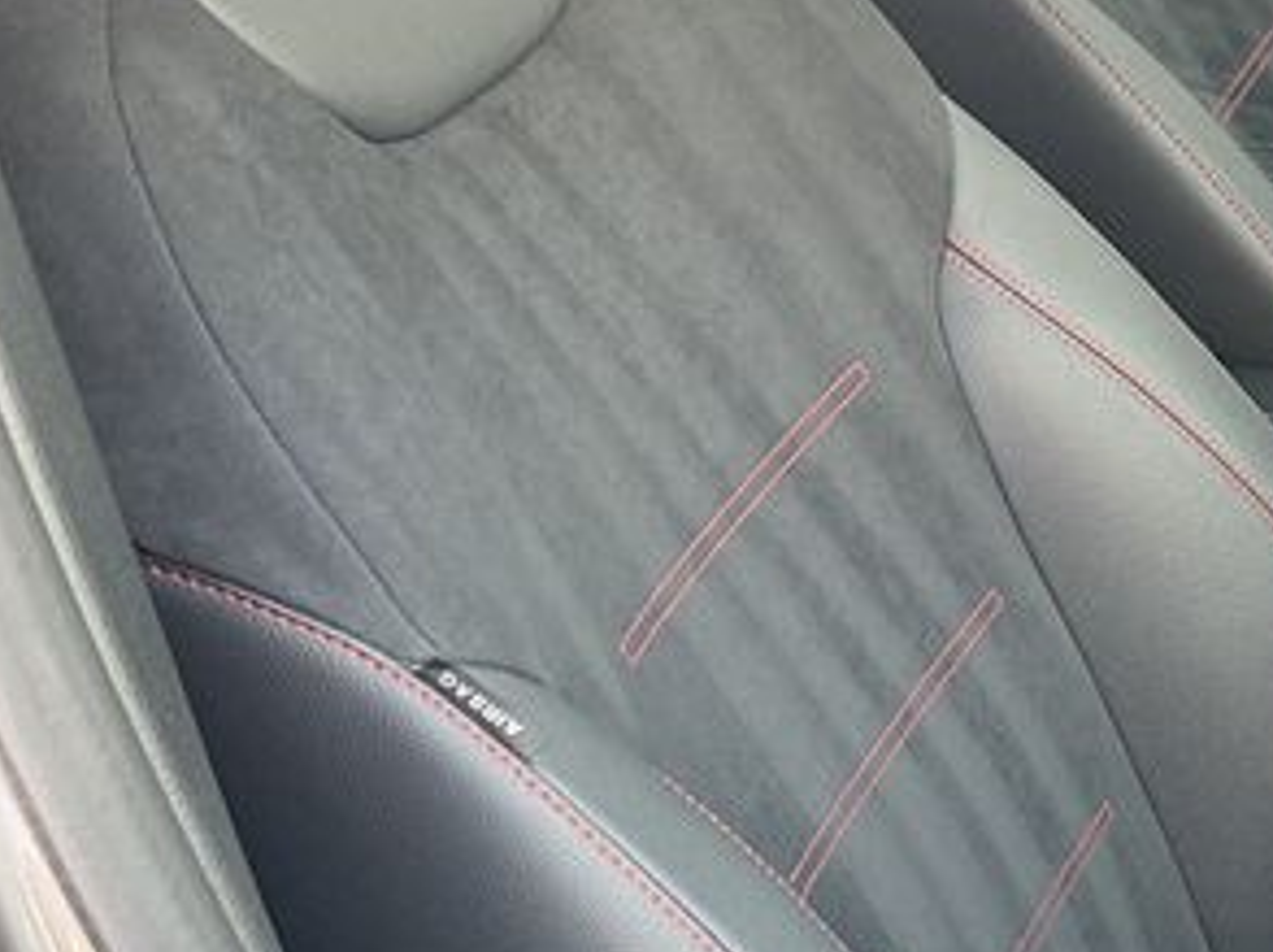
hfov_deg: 19.5
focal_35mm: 84
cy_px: 796
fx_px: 3085
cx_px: 2033
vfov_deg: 17.4
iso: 200
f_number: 1.78
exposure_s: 1/95
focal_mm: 6.76
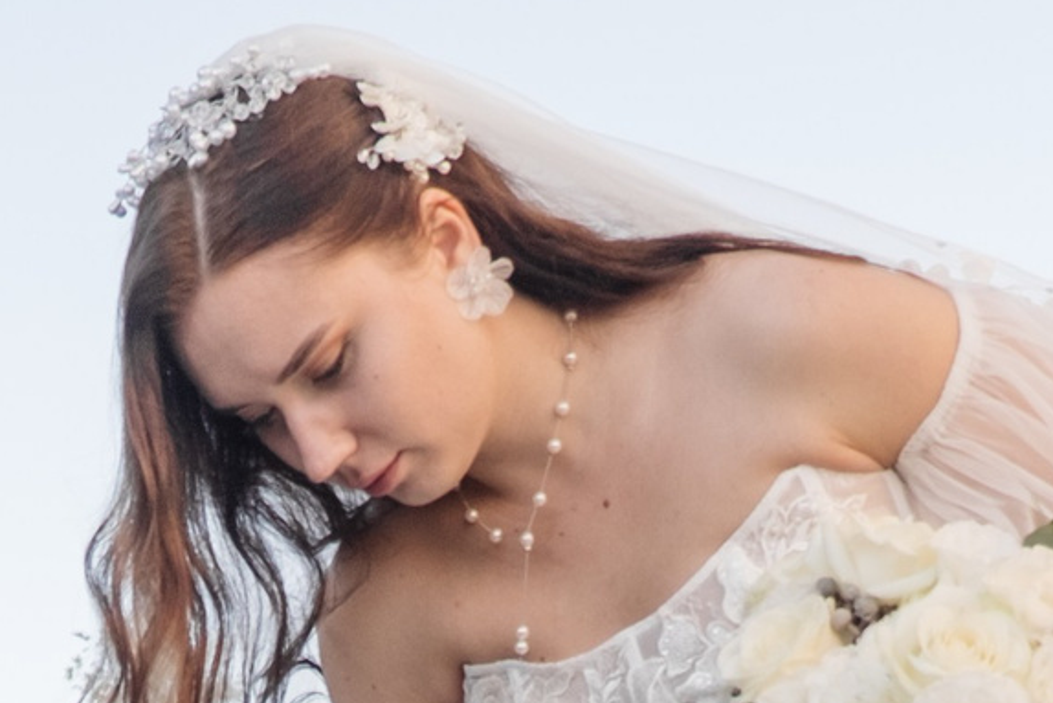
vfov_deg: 8.7
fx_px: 4125
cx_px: 437
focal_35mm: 141
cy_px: 1773
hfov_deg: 14.5
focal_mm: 18
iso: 160
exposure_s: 1/420
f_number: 3.2
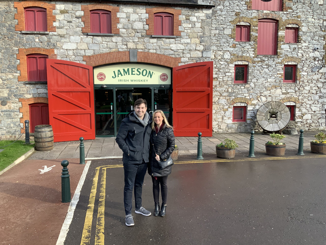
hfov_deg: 61.7
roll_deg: +0.2
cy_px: 122
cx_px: 163
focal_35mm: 29
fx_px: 273
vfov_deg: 48.2
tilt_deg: -4.5
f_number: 1.8
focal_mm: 3
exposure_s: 1/428
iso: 16
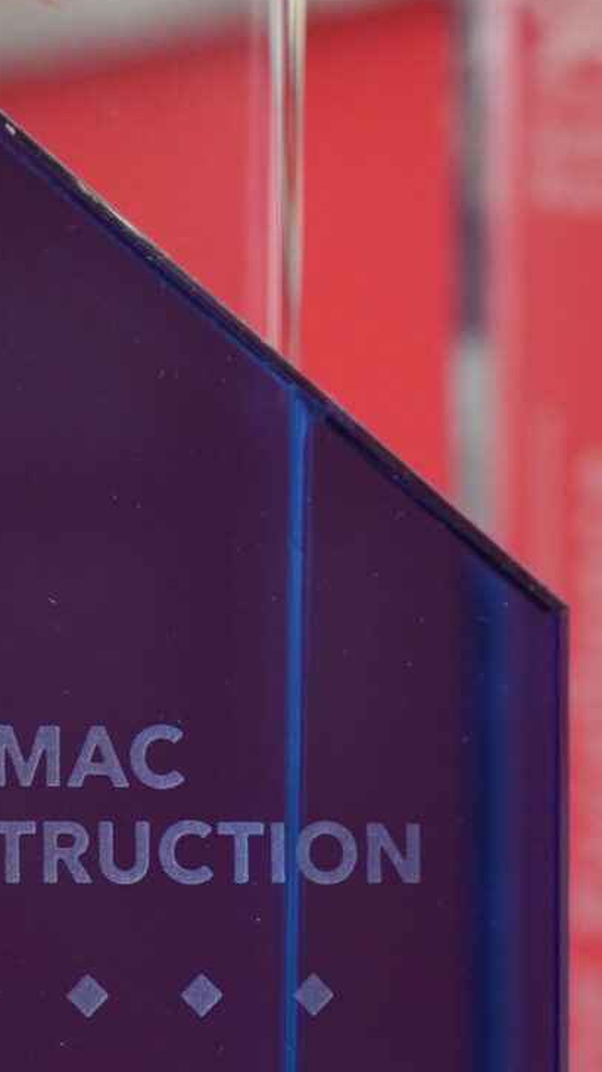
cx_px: 10
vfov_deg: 16.6
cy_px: 697
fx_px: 3664
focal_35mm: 129
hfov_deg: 9.3
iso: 2000
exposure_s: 1/250
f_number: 4
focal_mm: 35
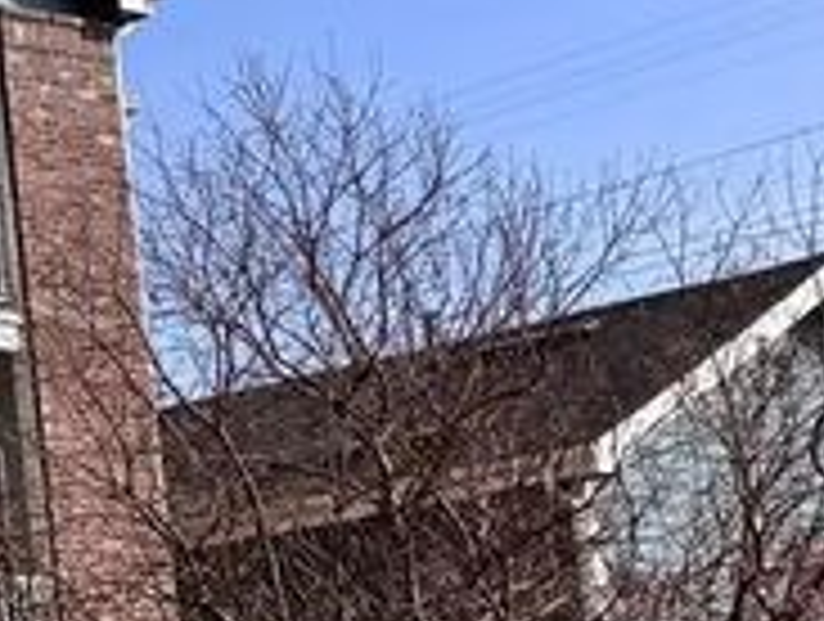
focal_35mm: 134
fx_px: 3196
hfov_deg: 11.3
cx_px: -1373
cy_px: 540
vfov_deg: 11.0
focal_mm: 6.76
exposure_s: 1/6410
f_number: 1.78
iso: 80
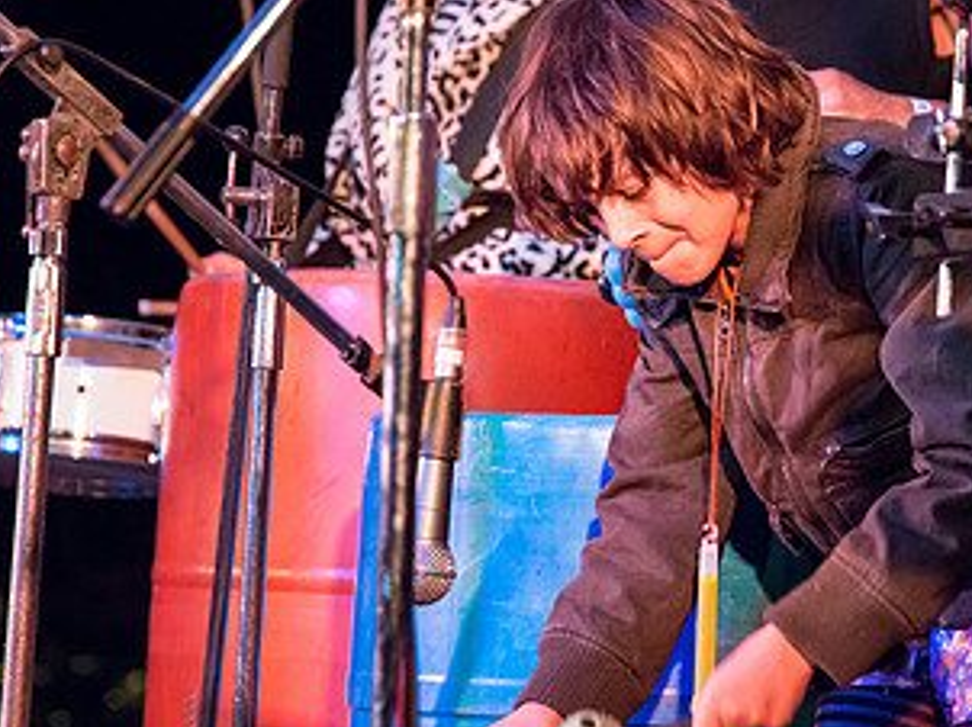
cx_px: 724
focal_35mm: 194
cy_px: 413
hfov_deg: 10.2
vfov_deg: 7.6
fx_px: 5443
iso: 10159
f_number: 5.6
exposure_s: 1/125
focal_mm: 105
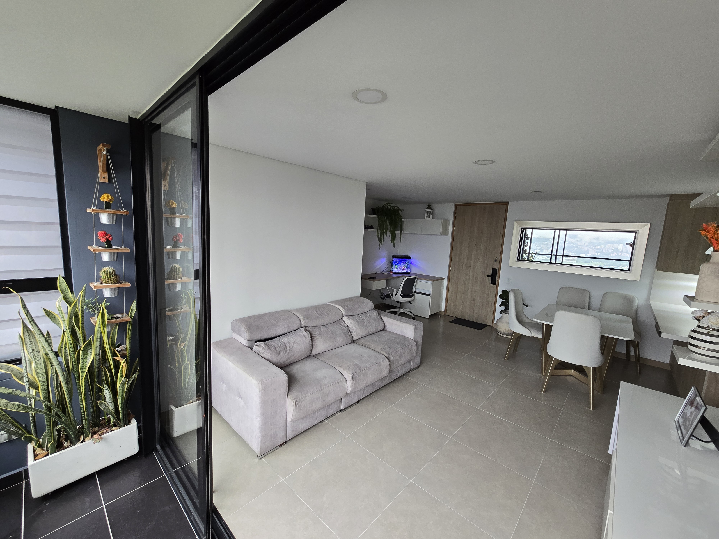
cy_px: 270
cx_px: 360
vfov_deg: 89.9
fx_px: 270
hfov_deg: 106.2
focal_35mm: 13
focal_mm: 2.2
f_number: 2.2
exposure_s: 1/60
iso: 160
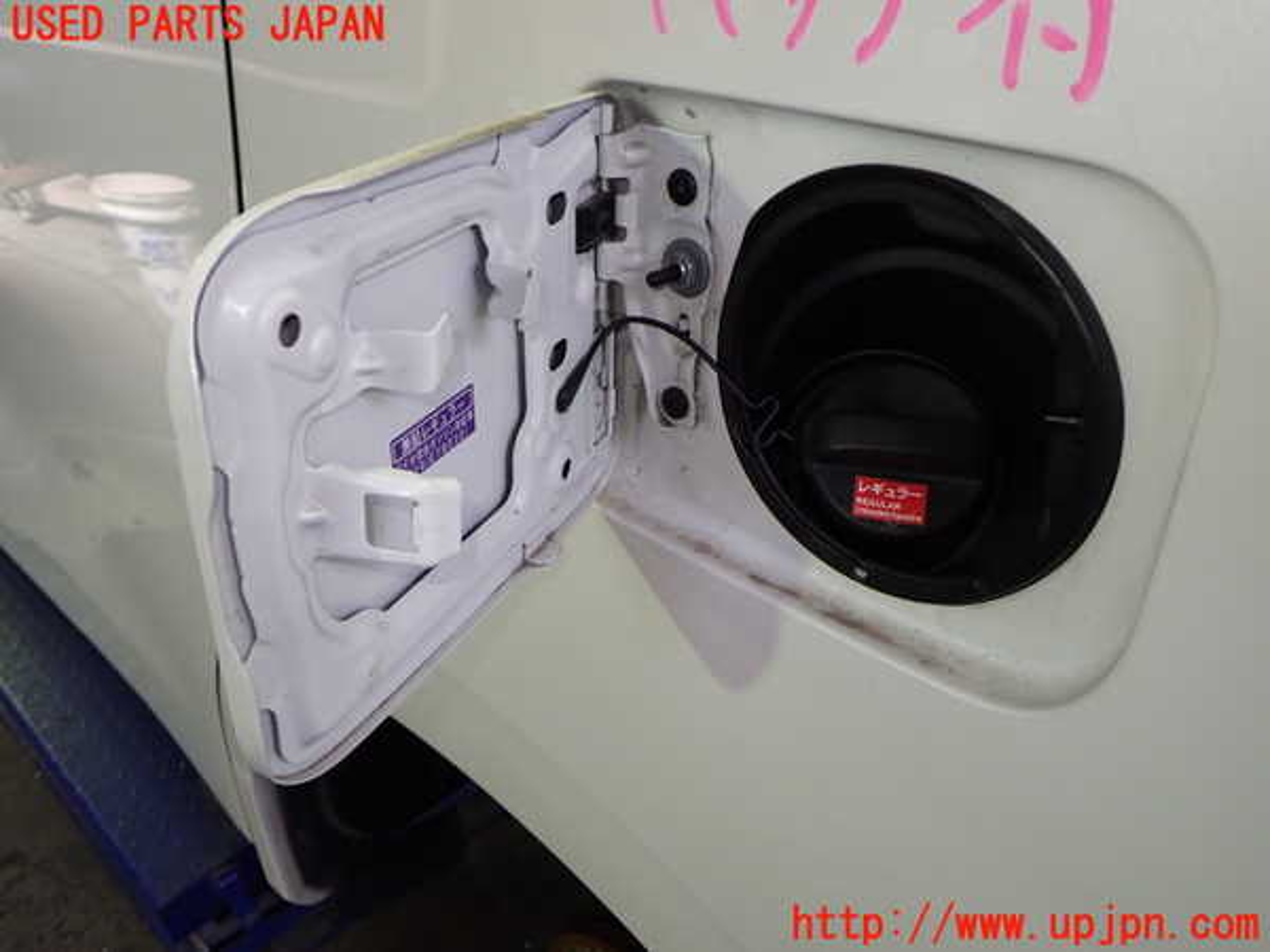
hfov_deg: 60.0
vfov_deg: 46.8
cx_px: 635
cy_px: 476
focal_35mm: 30
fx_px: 1101
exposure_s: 1/50
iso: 200
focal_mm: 5.4
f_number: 2.3
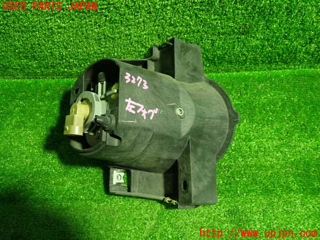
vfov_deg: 46.8
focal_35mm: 30
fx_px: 277
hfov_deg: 60.0
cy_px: 120
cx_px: 160
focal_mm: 5.4
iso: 400
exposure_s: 1/30
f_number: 2.3
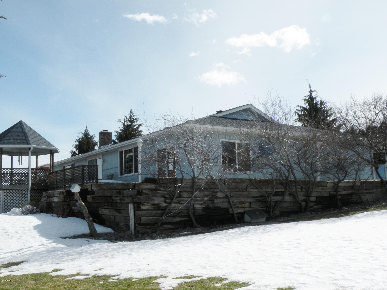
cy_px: 145
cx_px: 194
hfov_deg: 44.8
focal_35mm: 42
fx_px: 470
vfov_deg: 34.3
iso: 64
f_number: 8
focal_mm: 7.4
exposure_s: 1/314
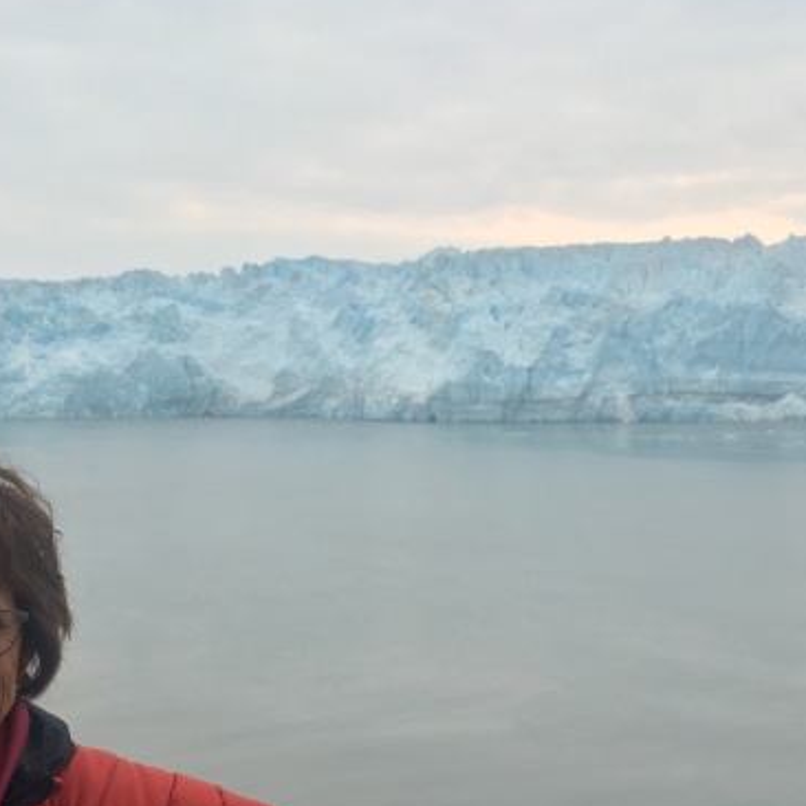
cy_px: 597
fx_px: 1475
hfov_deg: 30.5
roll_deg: +1.2
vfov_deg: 30.1
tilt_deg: -8.3
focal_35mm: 56
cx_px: 328
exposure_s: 1/472
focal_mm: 4.15
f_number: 2.2
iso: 25
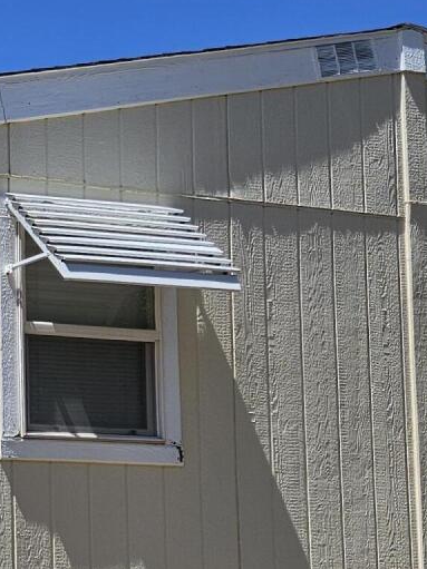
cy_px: 475
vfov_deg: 21.4
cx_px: -382
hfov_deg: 14.2
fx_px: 1481
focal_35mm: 90
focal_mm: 5.4
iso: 25
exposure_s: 1/2600
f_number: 1.8
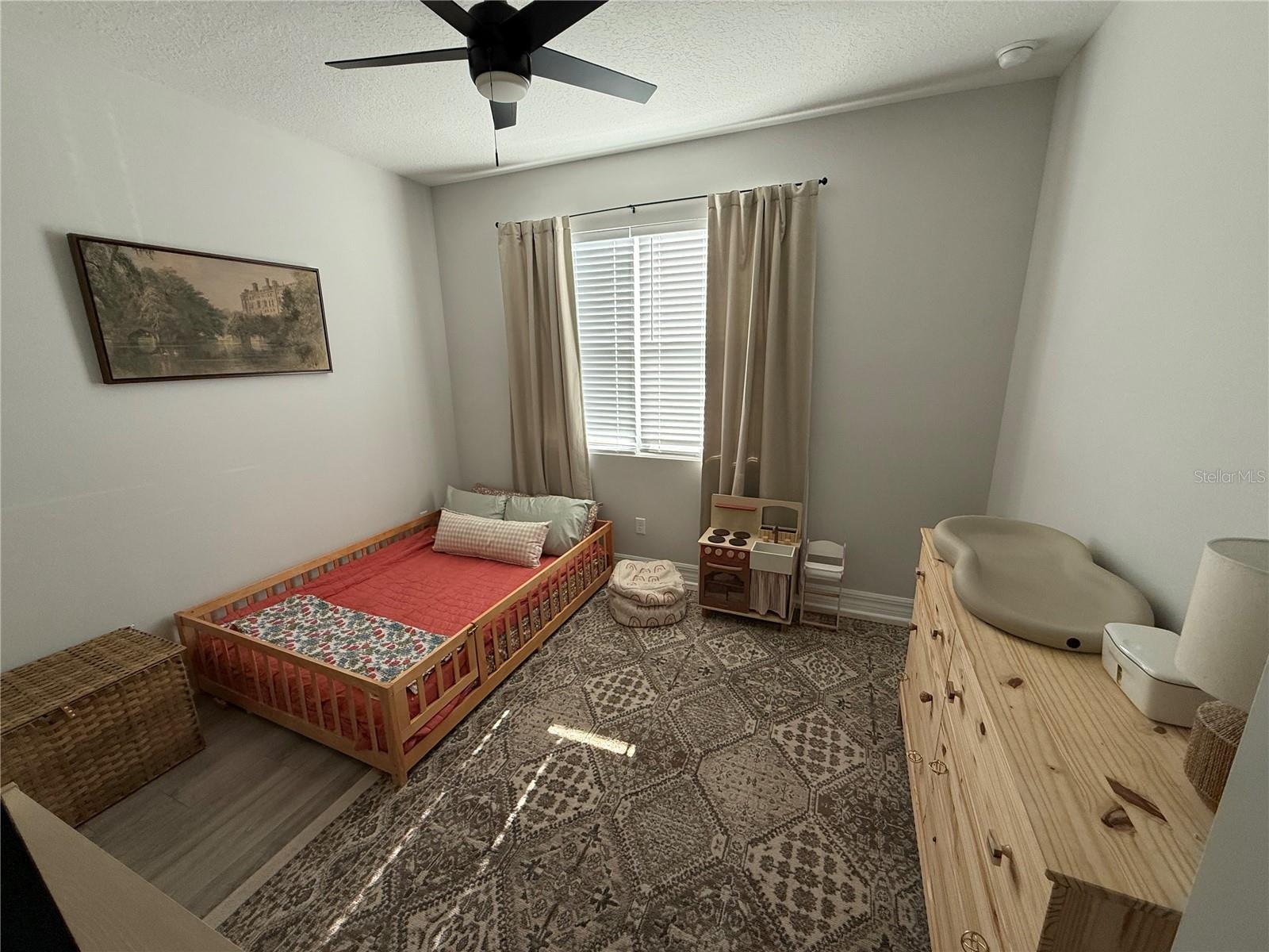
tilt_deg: -14.5
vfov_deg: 85.7
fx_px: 513
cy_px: 476
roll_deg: +0.6
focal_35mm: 14
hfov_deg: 102.1
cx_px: 634
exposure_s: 1/99
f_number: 2.2
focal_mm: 2.22
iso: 200
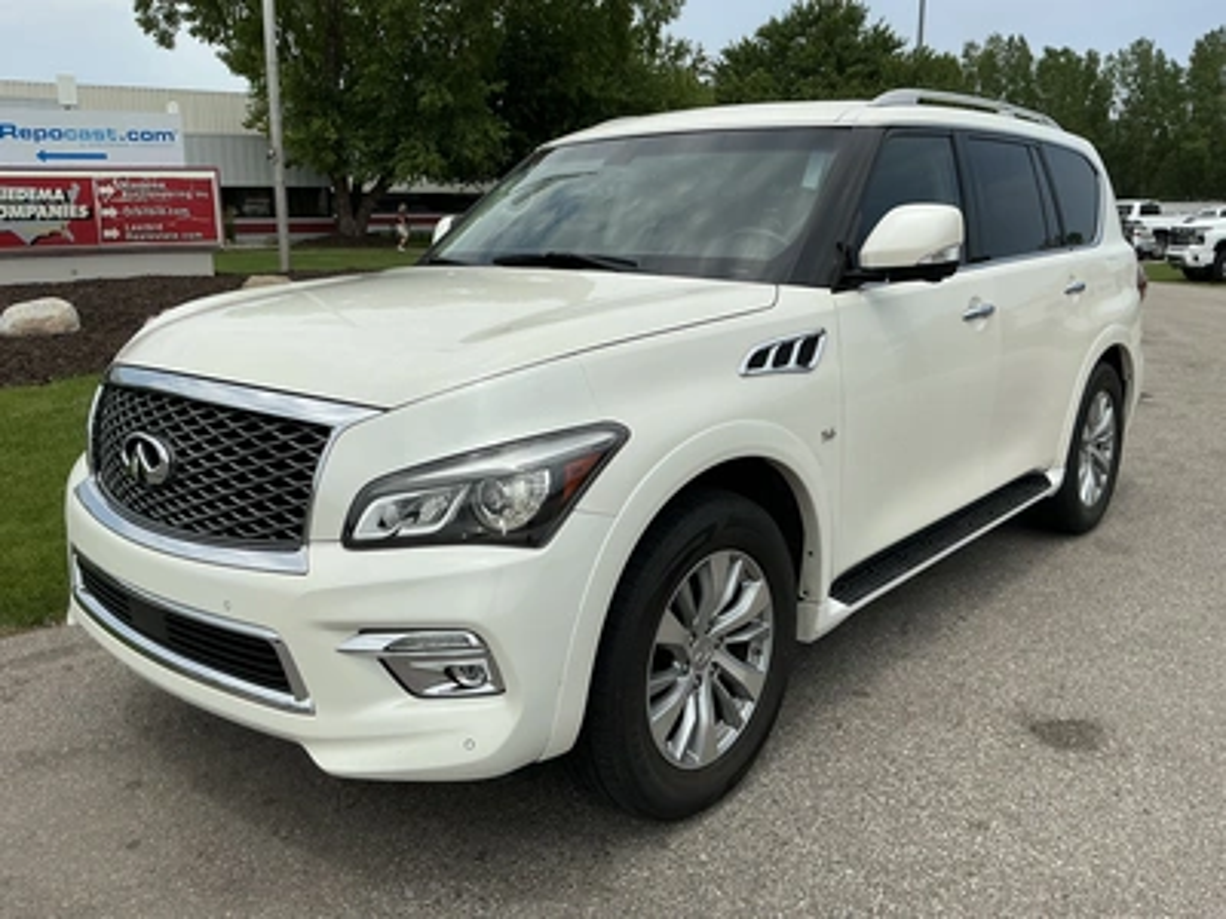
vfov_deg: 49.7
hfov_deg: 63.4
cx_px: 613
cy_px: 460
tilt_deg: -13.1
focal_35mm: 28
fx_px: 992
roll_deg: -1.2
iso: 25
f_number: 1.8
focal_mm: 3
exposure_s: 1/2959
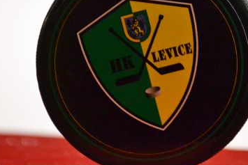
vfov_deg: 2.8
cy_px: 42
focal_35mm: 494
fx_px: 3403
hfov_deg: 4.2
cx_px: 156
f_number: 5
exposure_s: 1/50
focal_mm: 195
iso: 3200
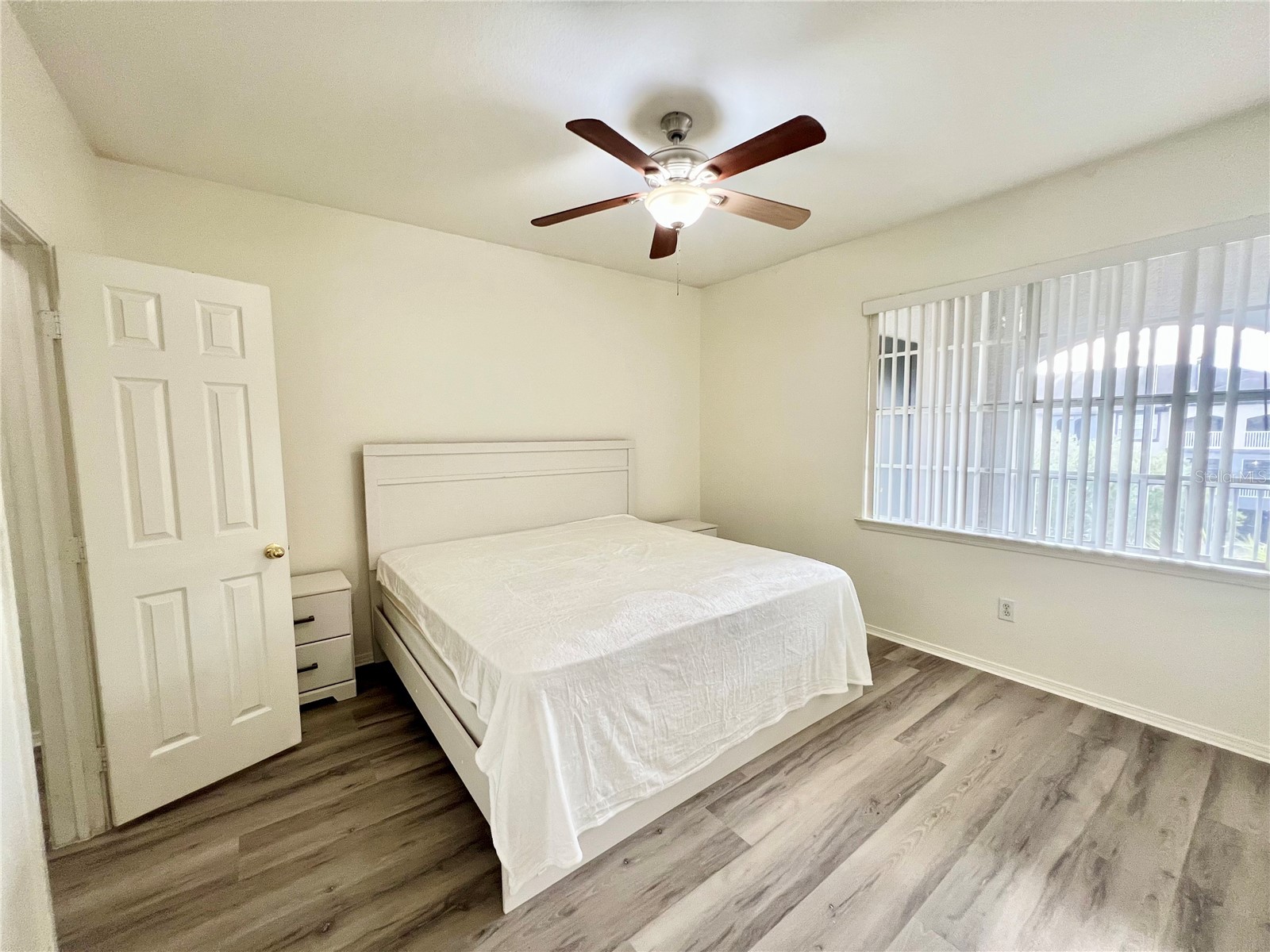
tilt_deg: -6.5
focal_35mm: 13
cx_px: 635
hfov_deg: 106.2
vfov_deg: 89.9
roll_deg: +0.2
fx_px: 477
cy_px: 476
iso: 250
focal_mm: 1.57
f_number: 1.8
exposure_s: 1/120
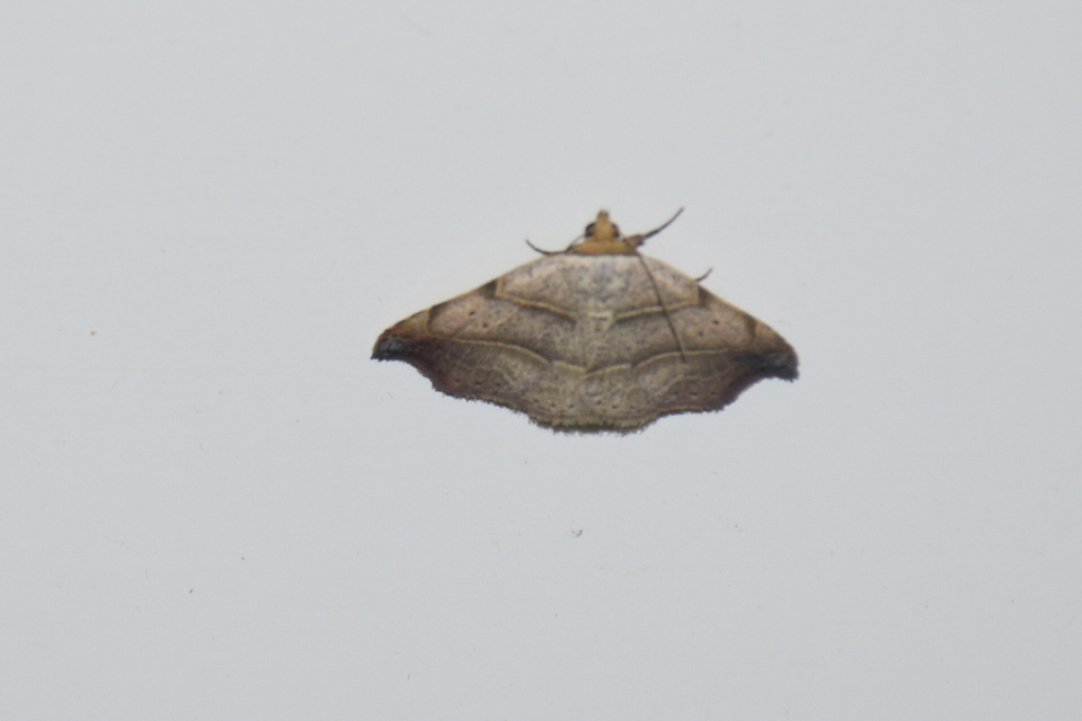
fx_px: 6311
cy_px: 360
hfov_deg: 9.8
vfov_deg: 6.5
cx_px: 541
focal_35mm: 210
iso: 320
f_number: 7.1
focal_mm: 140
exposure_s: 1/60
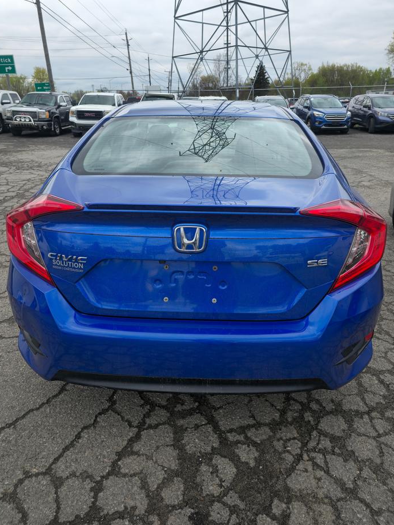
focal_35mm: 24
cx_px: 199
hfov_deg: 56.8
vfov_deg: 71.6
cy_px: 255
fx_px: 364
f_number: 1.7
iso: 12
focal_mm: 6.3
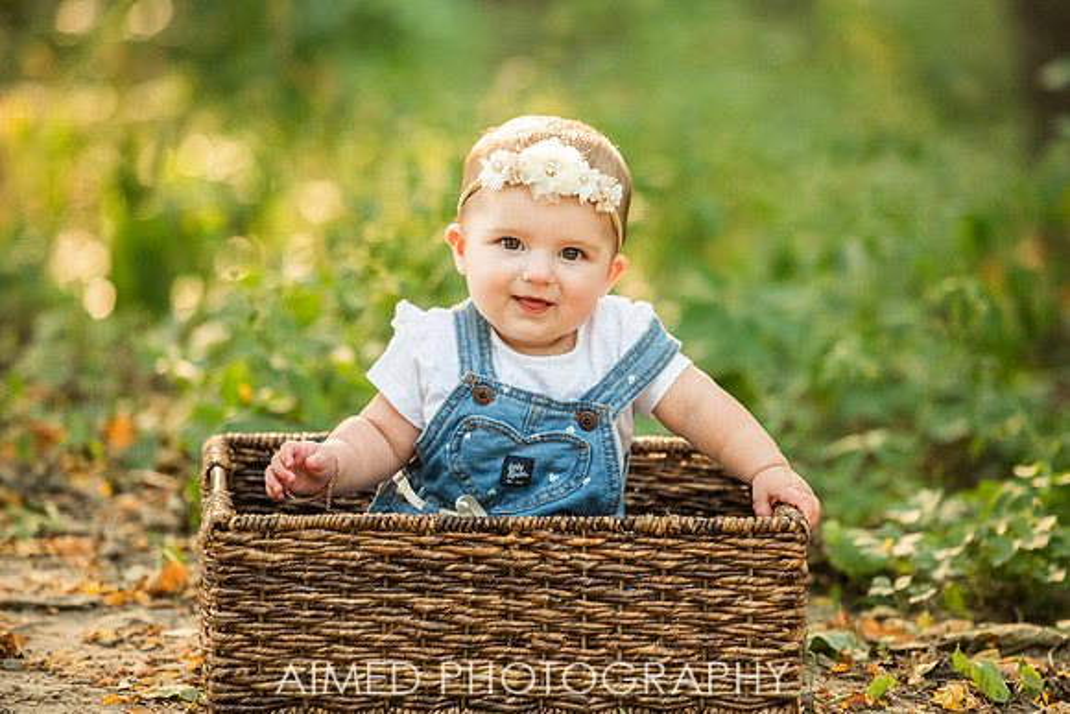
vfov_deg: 7.2
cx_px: 557
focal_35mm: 190
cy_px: 353
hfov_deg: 10.8
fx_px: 5654
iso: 1250
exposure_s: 1/200
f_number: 2.8
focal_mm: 180
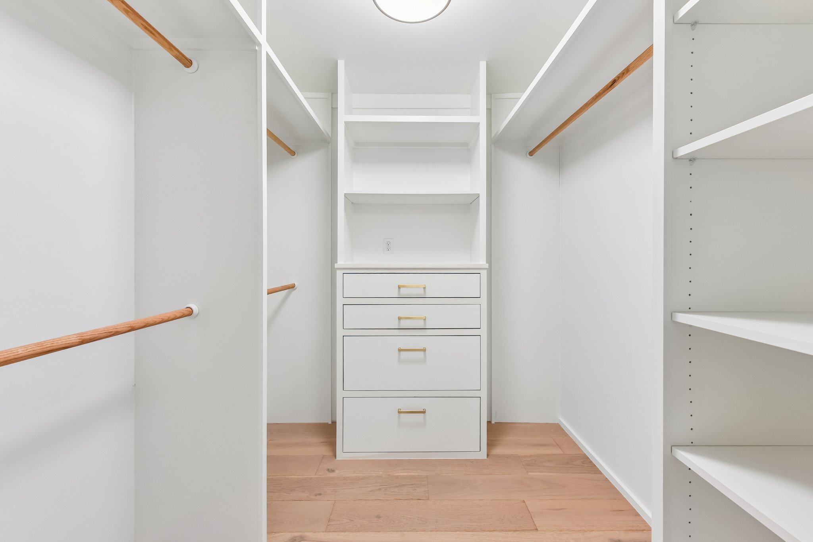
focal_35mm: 14
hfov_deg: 104.3
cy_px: 271
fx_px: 316
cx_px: 406
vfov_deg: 81.2
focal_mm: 14
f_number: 8
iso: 500
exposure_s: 1/15
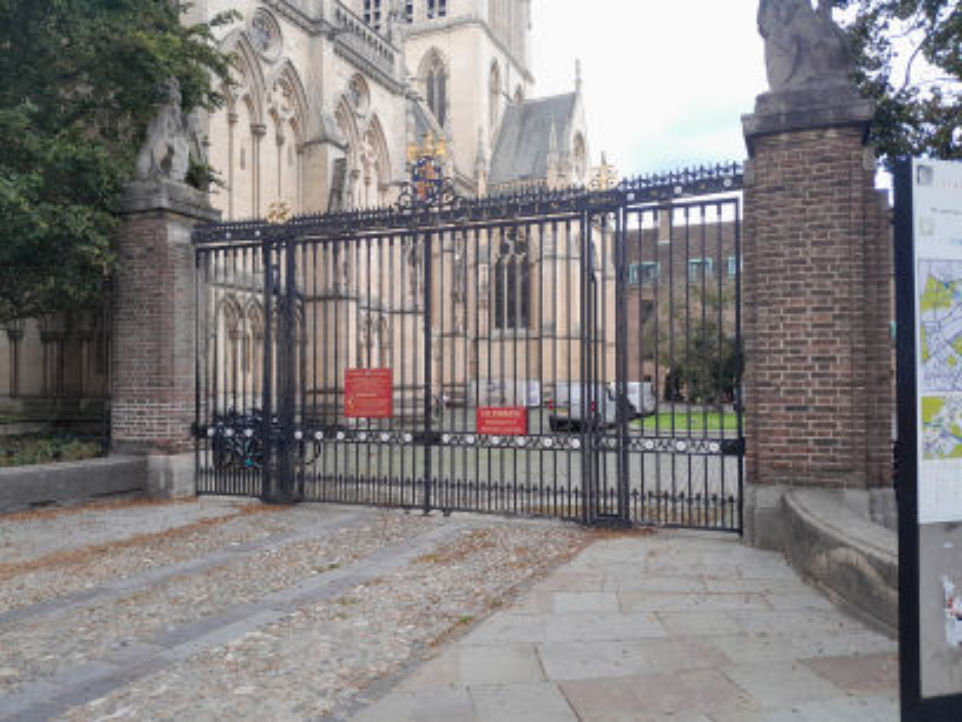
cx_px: 481
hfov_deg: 67.3
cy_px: 361
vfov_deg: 53.1
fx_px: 723
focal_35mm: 26
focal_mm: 3.98
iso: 40
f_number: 1.8
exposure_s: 1/100
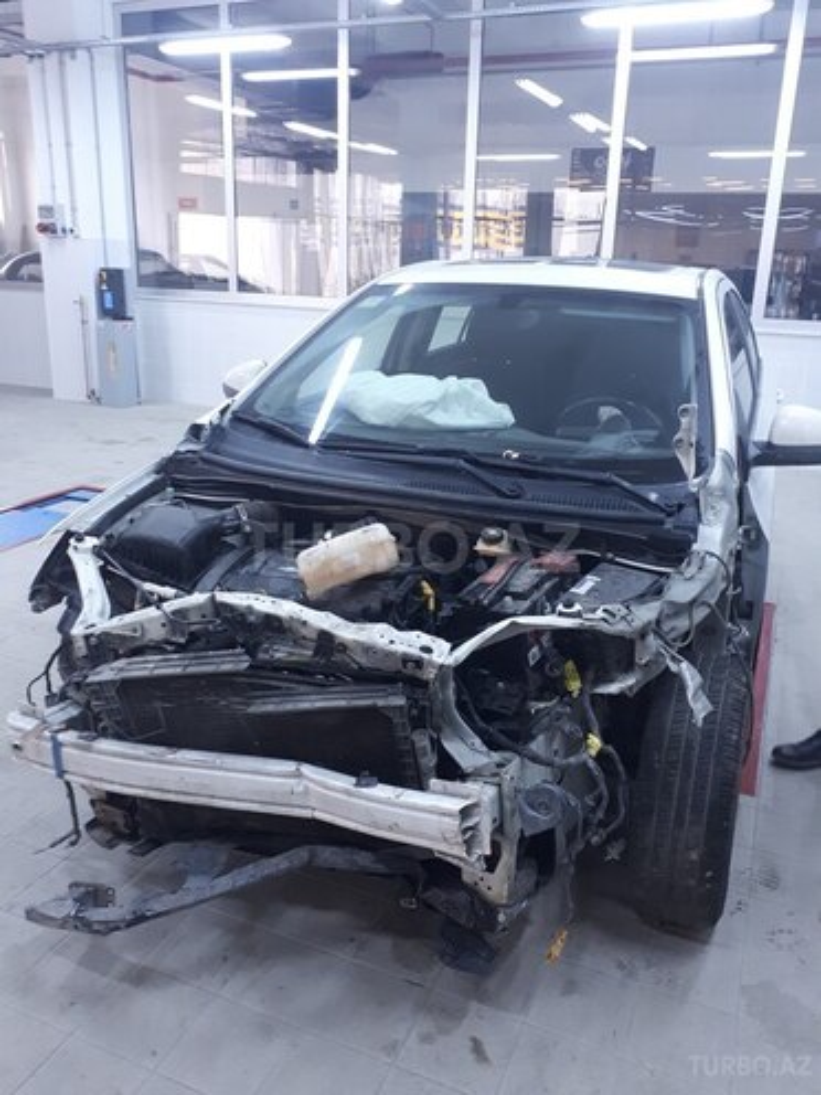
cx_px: 410
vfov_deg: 65.3
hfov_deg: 51.4
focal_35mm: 27
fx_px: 854
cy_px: 548
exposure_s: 1/33
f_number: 1.9
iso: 200
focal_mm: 3.6
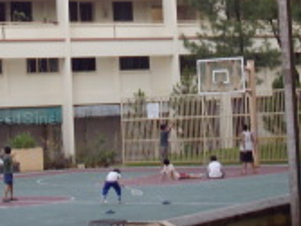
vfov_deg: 11.8
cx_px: 88
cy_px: -60
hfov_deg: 16.1
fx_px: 1060
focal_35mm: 122
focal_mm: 6.2
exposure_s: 1/80
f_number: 5.6
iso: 80
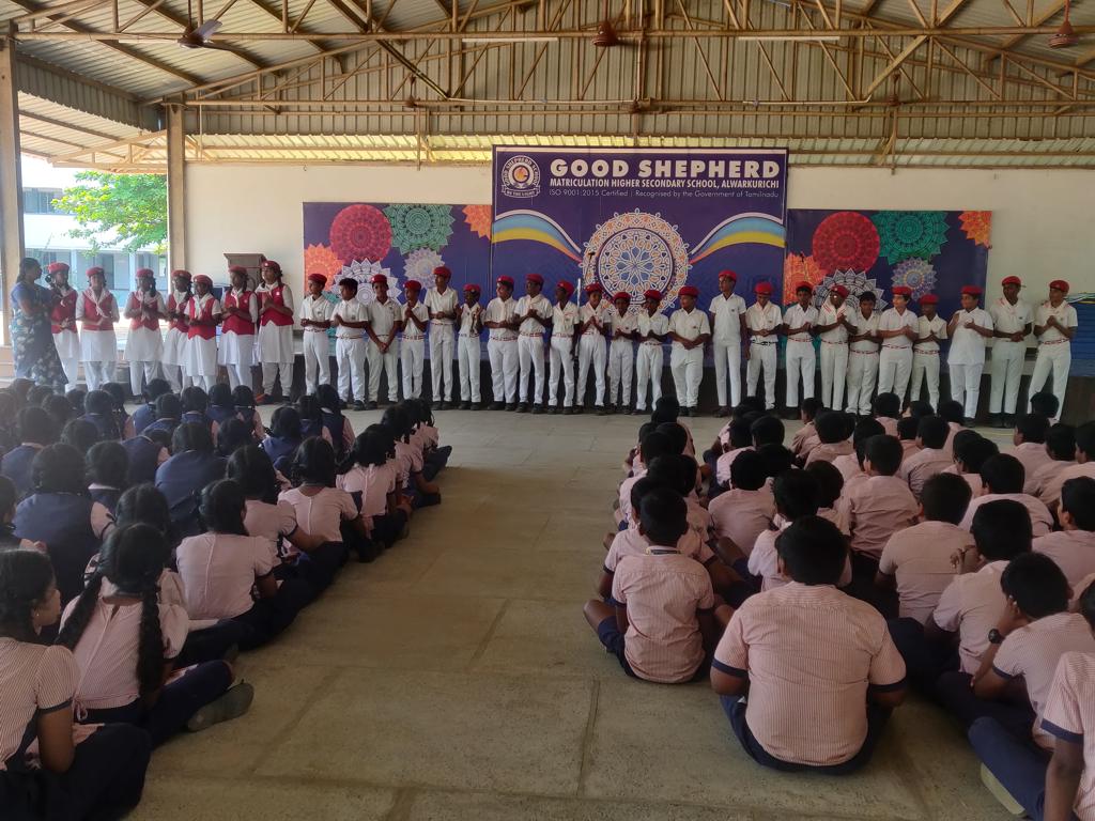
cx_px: 548
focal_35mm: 25
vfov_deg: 54.9
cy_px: 410
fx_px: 791
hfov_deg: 69.4
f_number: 1.7
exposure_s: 1/50
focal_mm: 4.25
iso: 200
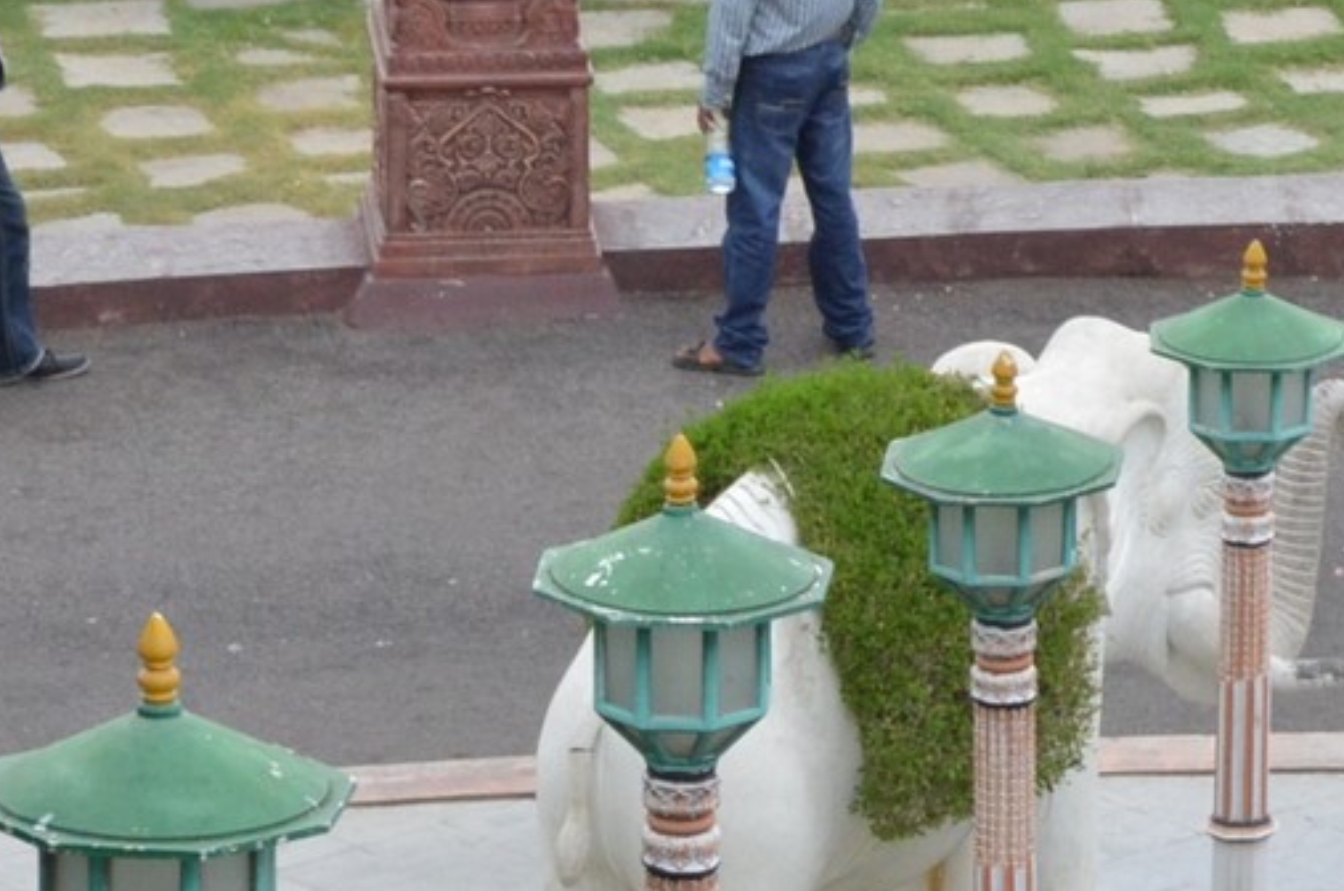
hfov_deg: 3.4
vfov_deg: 2.3
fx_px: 22242
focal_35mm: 597
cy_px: -427
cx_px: 2123
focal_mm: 105
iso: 800
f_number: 13
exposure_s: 1/250
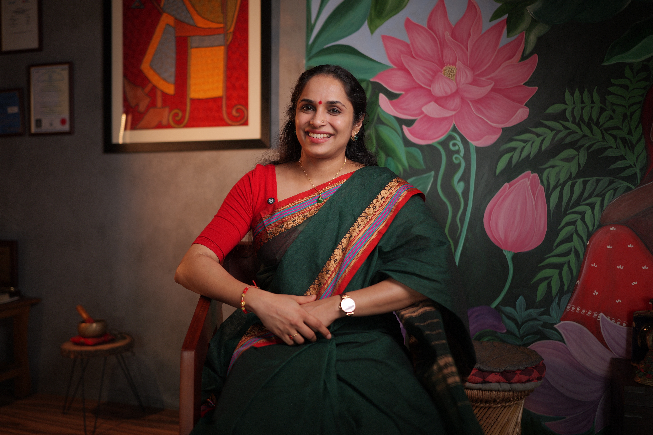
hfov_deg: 54.4
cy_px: 218
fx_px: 635
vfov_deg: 37.9
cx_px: 326
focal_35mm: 35
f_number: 1.8
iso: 500
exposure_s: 1/200
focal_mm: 35
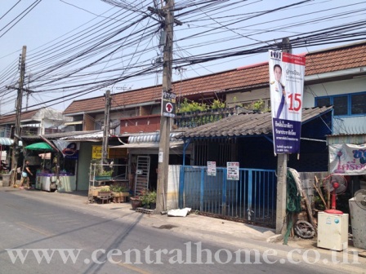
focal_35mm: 35
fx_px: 370
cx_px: 183
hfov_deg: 52.6
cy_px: 137
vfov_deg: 40.7
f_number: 2.4
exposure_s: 1/1346
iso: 50
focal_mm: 4.28
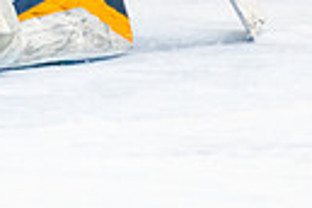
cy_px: -153
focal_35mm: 755
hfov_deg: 2.7
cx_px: 358
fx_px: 6543
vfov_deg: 1.8
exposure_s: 1/1250
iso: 3200
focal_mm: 130
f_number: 2.8
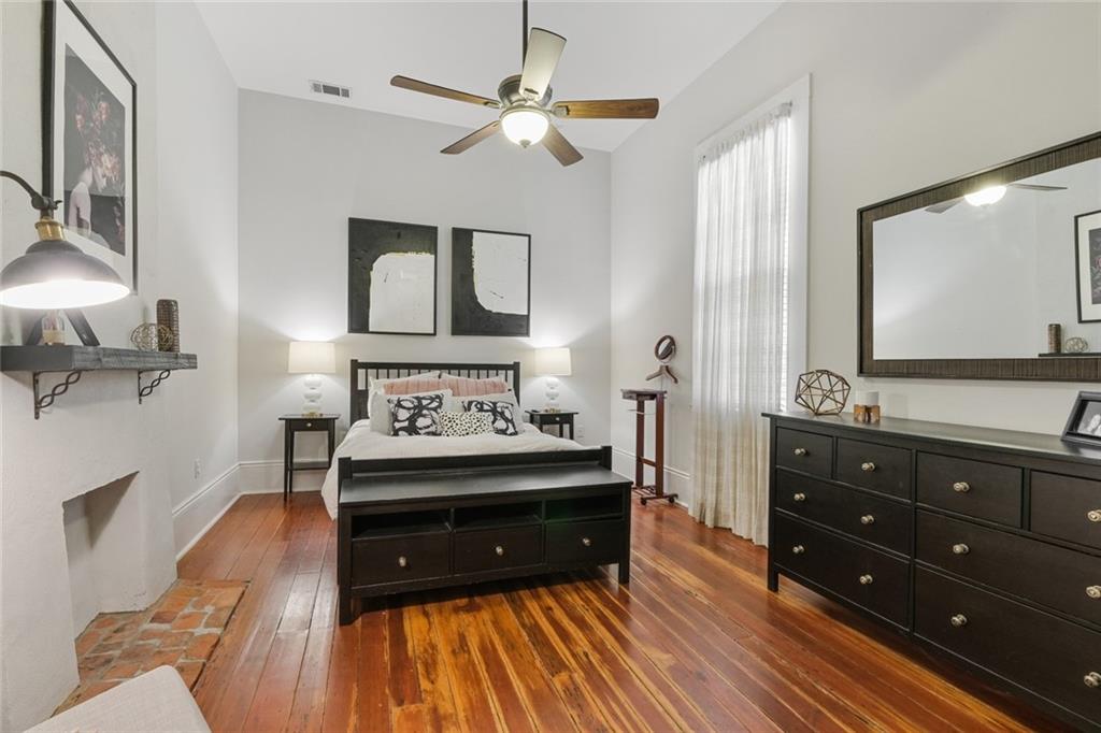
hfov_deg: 96.8
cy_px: 366
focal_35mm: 16
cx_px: 550
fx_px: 489
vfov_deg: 73.7
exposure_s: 1/2
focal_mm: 10.6
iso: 400
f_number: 11
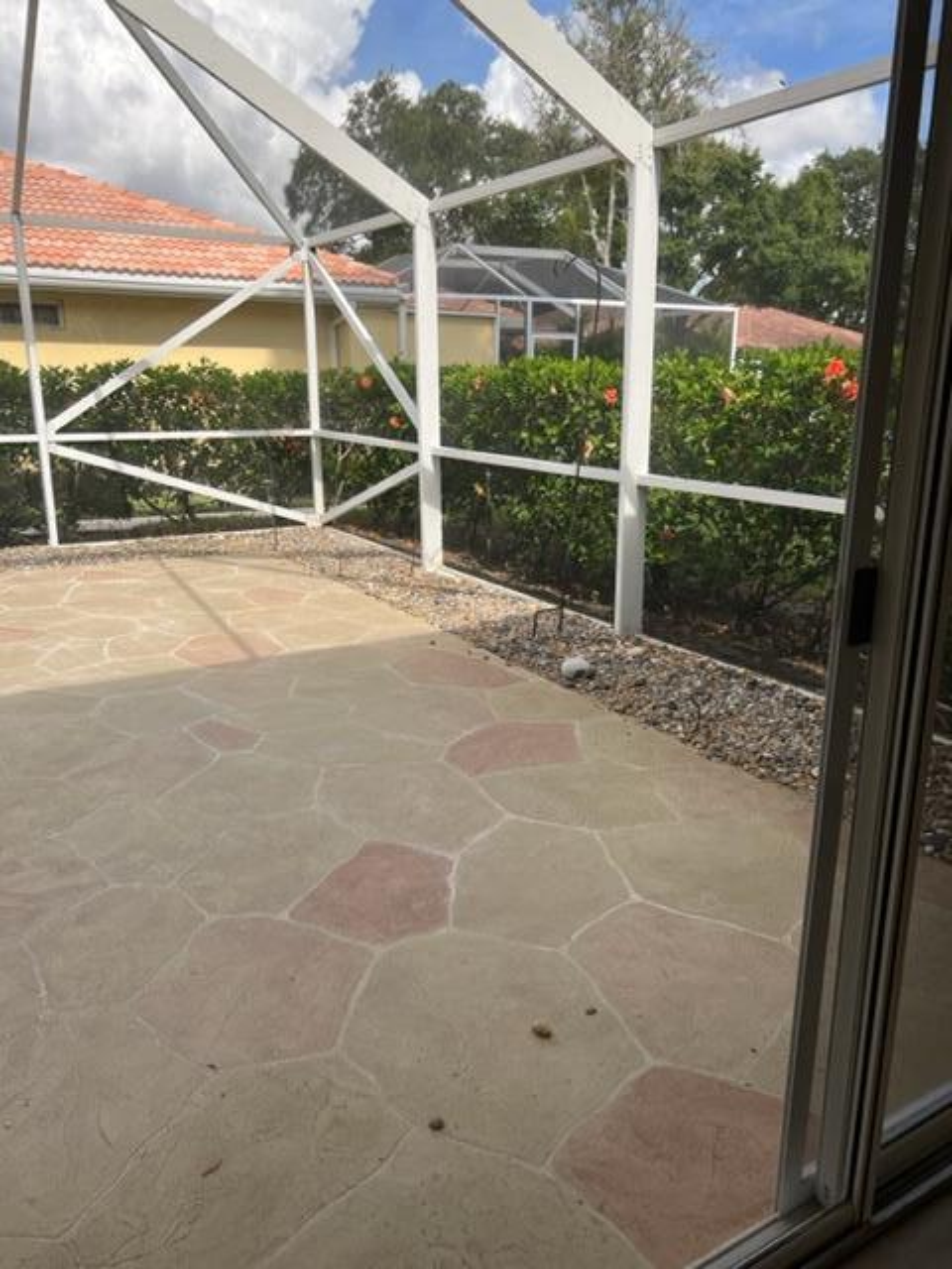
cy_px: 634
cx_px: 476
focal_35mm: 26
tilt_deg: -15.4
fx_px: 953
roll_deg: -1.1
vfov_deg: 67.3
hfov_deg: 53.1
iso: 50
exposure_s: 1/814
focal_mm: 5.7
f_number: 1.5
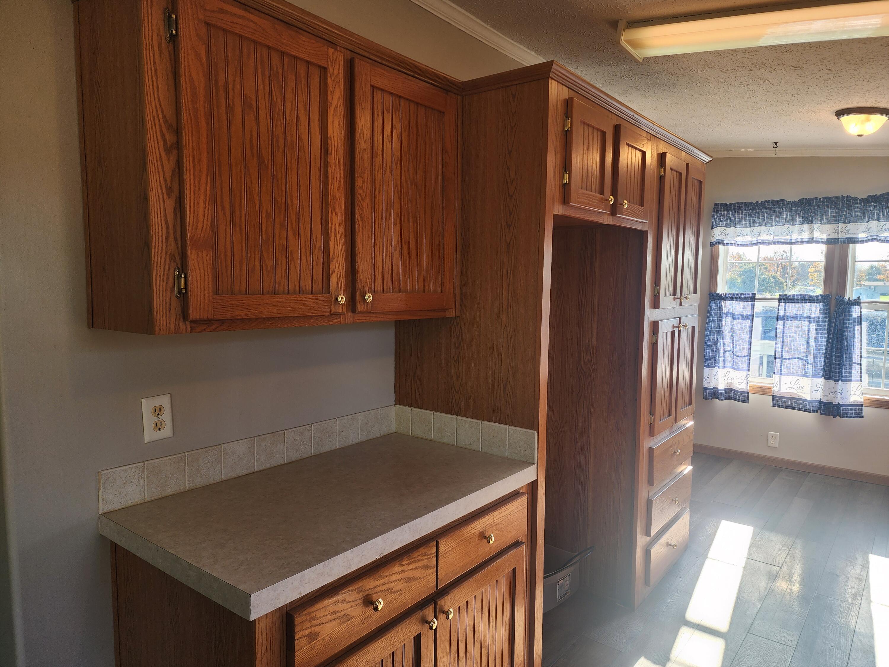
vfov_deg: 58.9
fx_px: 591
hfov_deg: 73.9
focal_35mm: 23
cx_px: 444
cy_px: 334
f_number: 1.8
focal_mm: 6.4
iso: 80
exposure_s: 1/180
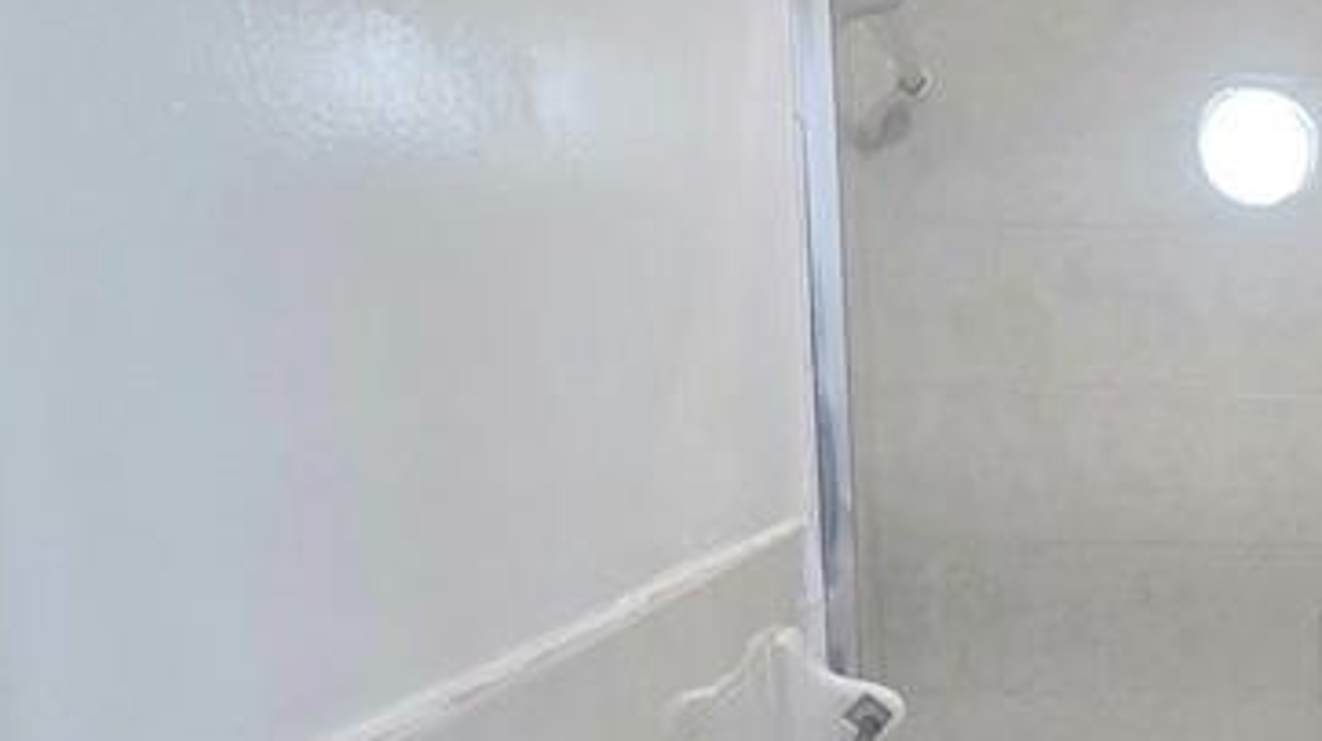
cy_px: 803
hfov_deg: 37.4
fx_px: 1646
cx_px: 1421
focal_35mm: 47
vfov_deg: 23.9
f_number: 2.2
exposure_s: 1/120
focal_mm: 2.2
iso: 200
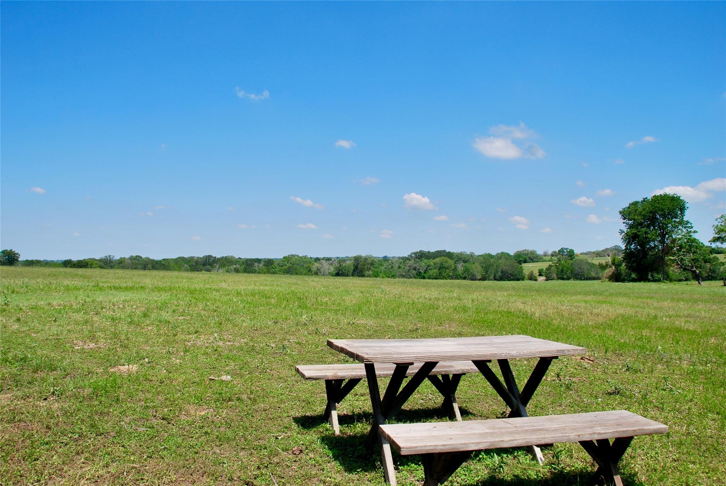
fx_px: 545
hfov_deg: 67.3
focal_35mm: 27
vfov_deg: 48.0
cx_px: 363
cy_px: 243
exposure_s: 1/250
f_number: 8
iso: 100
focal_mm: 18
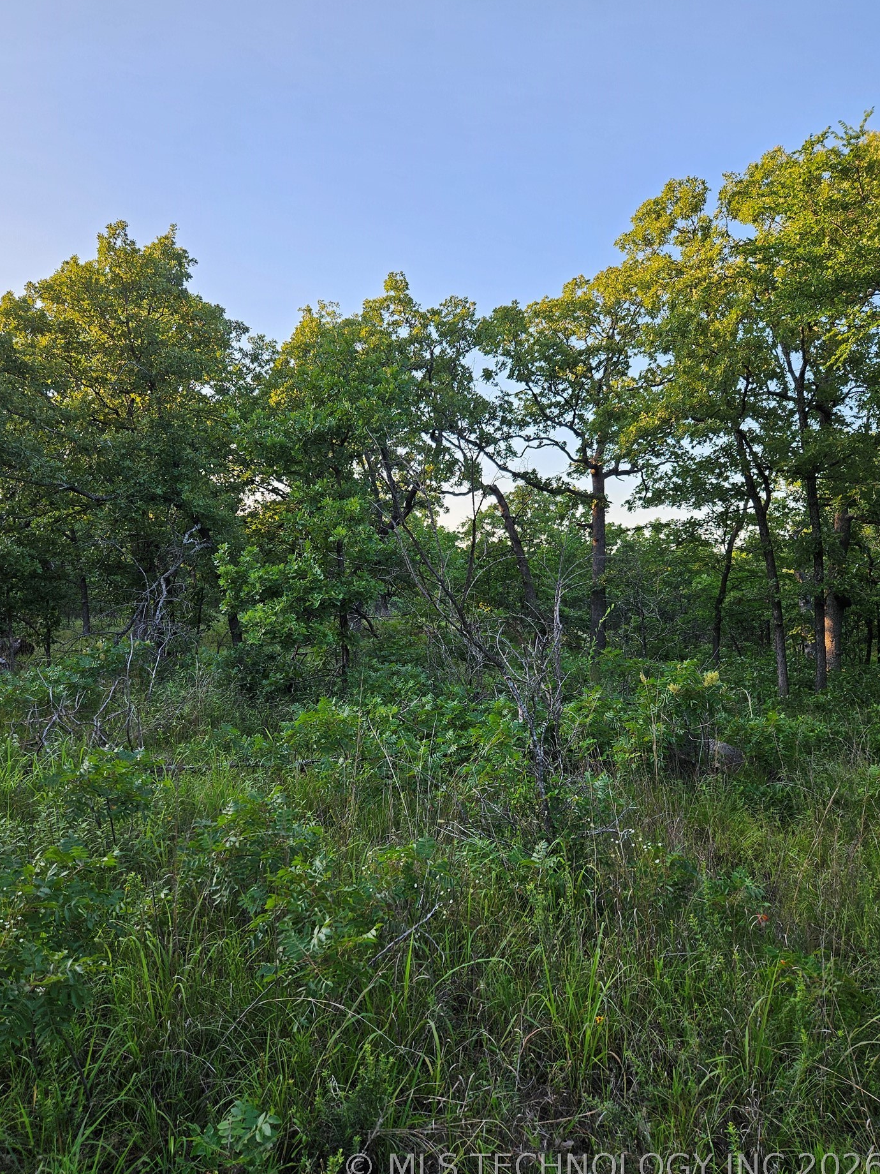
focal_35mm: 24
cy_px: 583
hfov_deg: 56.8
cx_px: 435
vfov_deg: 71.6
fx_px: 813
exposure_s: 1/202
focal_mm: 5.4
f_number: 1.8
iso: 25
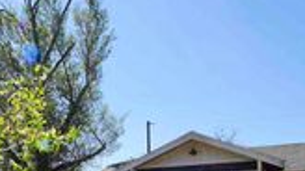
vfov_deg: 20.2
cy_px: 256
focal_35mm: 51
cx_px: 61
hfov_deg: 39.1
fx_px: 412
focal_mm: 11
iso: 100
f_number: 10
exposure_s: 1/160
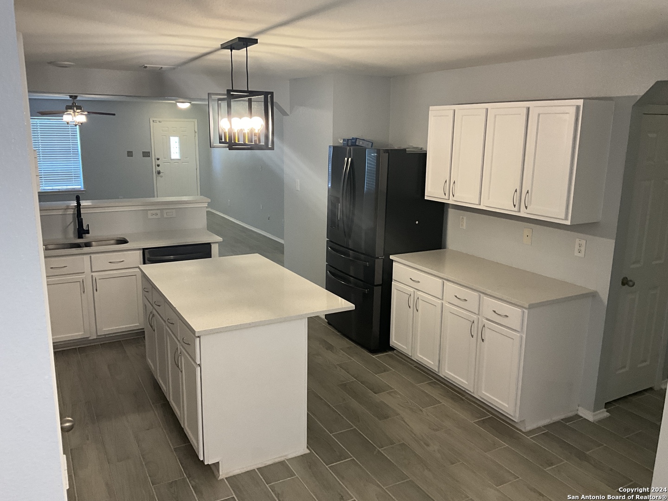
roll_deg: -1.7
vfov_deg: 48.2
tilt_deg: -12.4
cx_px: 334
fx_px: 560
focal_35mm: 29
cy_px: 250
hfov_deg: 61.7
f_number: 1.8
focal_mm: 3
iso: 125
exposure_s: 1/60
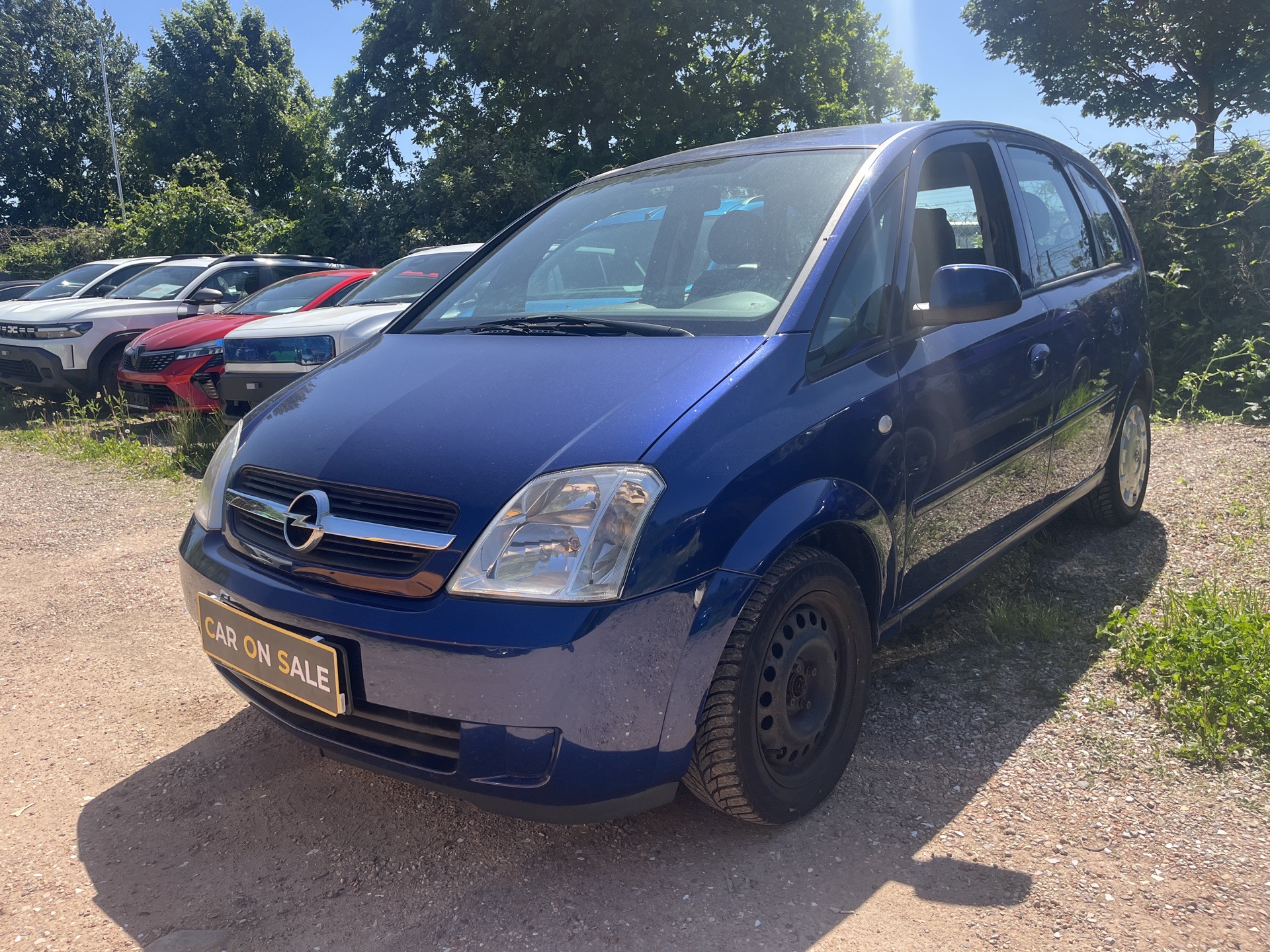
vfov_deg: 53.1
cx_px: 635
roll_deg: -0.1
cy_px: 476
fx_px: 954
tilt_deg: -7.3
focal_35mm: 26
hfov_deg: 67.3
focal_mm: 5.1
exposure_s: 1/1441
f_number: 1.6
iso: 50
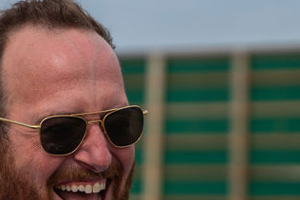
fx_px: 2026
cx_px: 17
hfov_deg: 8.4
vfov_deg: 5.6
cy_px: 199
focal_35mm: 243
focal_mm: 75
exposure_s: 1/3200
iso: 250
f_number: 3.5
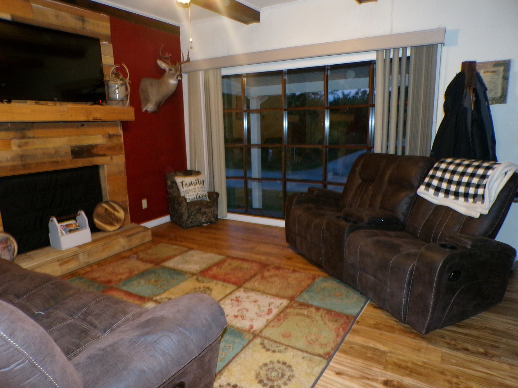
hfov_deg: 71.6
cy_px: 194
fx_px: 359
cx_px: 259
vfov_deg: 56.8
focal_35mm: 24
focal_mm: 4.3
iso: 640
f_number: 3
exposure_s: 1/17
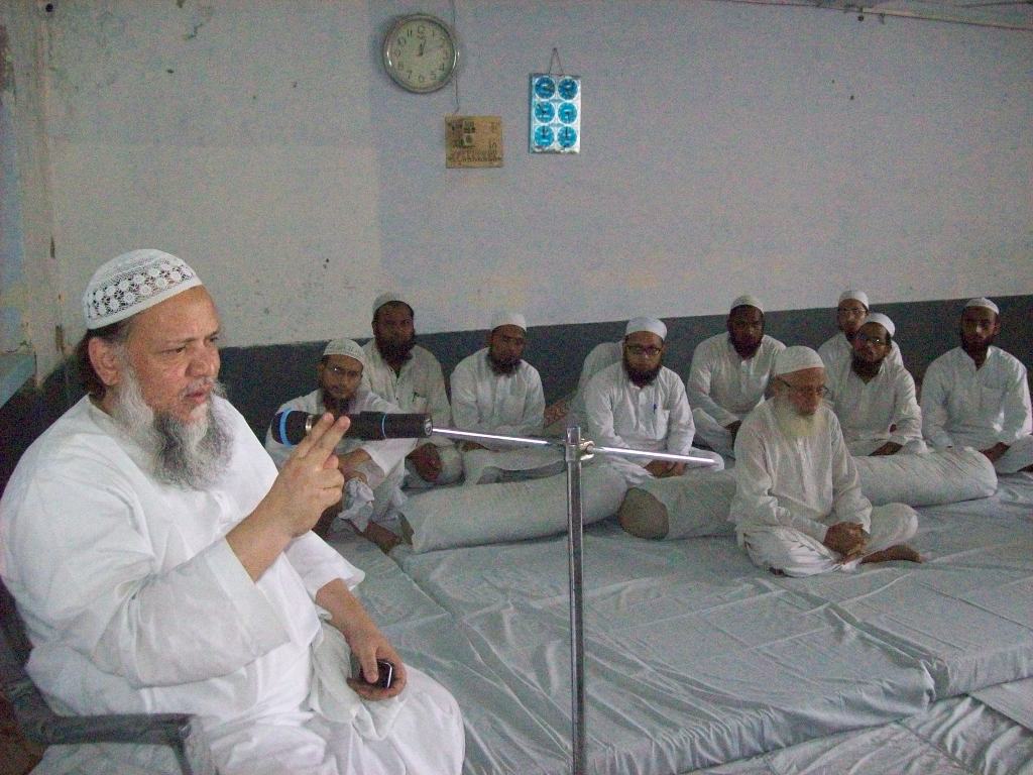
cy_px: 388
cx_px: 516
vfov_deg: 39.7
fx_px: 1074
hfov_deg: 51.4
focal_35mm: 36
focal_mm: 6
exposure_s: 1/128
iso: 800
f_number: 2.7
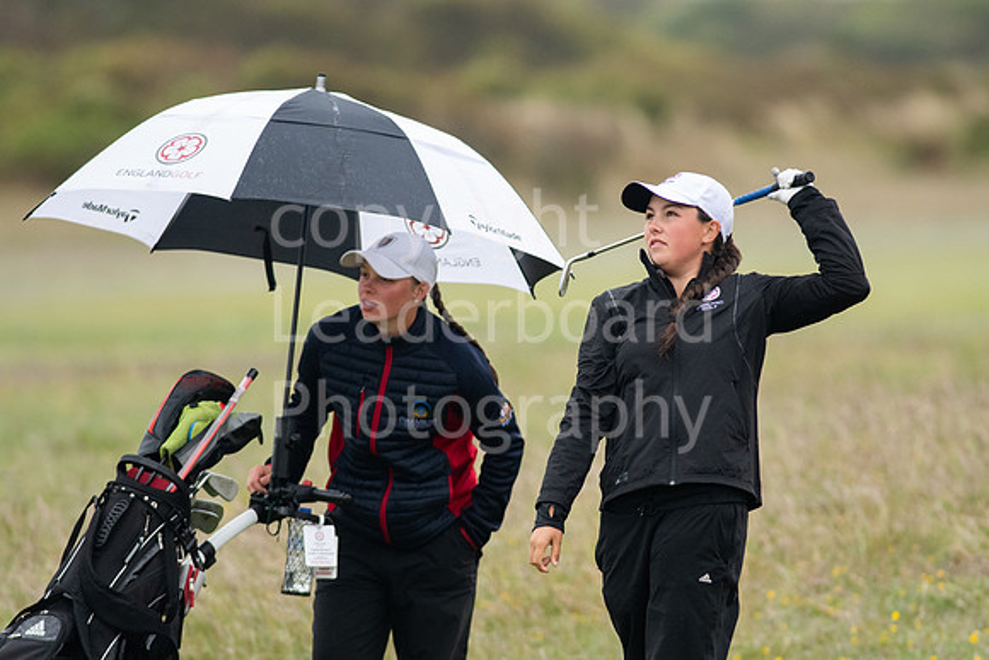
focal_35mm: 450
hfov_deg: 4.6
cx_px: 494
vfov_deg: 3.1
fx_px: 12365
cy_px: 330
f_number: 4
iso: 1600
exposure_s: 1/3200
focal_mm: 300
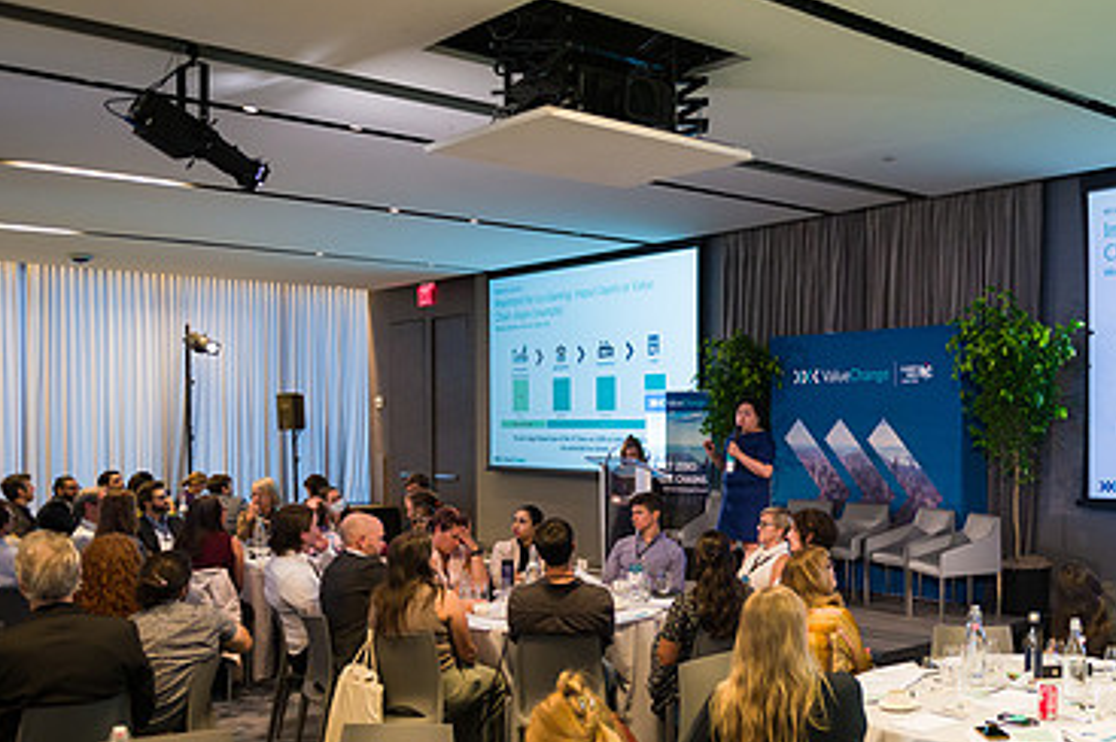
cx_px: 855
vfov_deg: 34.8
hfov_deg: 48.5
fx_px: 1177
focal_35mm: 38
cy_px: 453
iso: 1600
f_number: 3.2
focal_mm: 24
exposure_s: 1/200
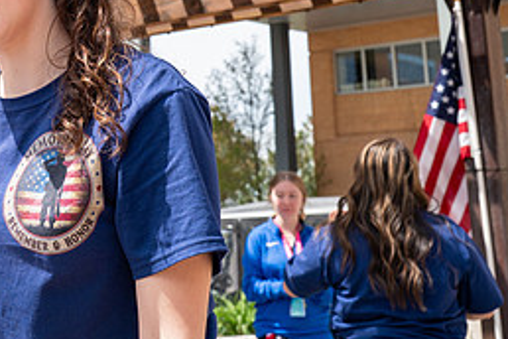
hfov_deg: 23.6
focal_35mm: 81
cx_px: -42
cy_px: -70
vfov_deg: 16.2
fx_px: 1143
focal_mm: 31
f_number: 5.6
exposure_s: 1/1250
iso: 500
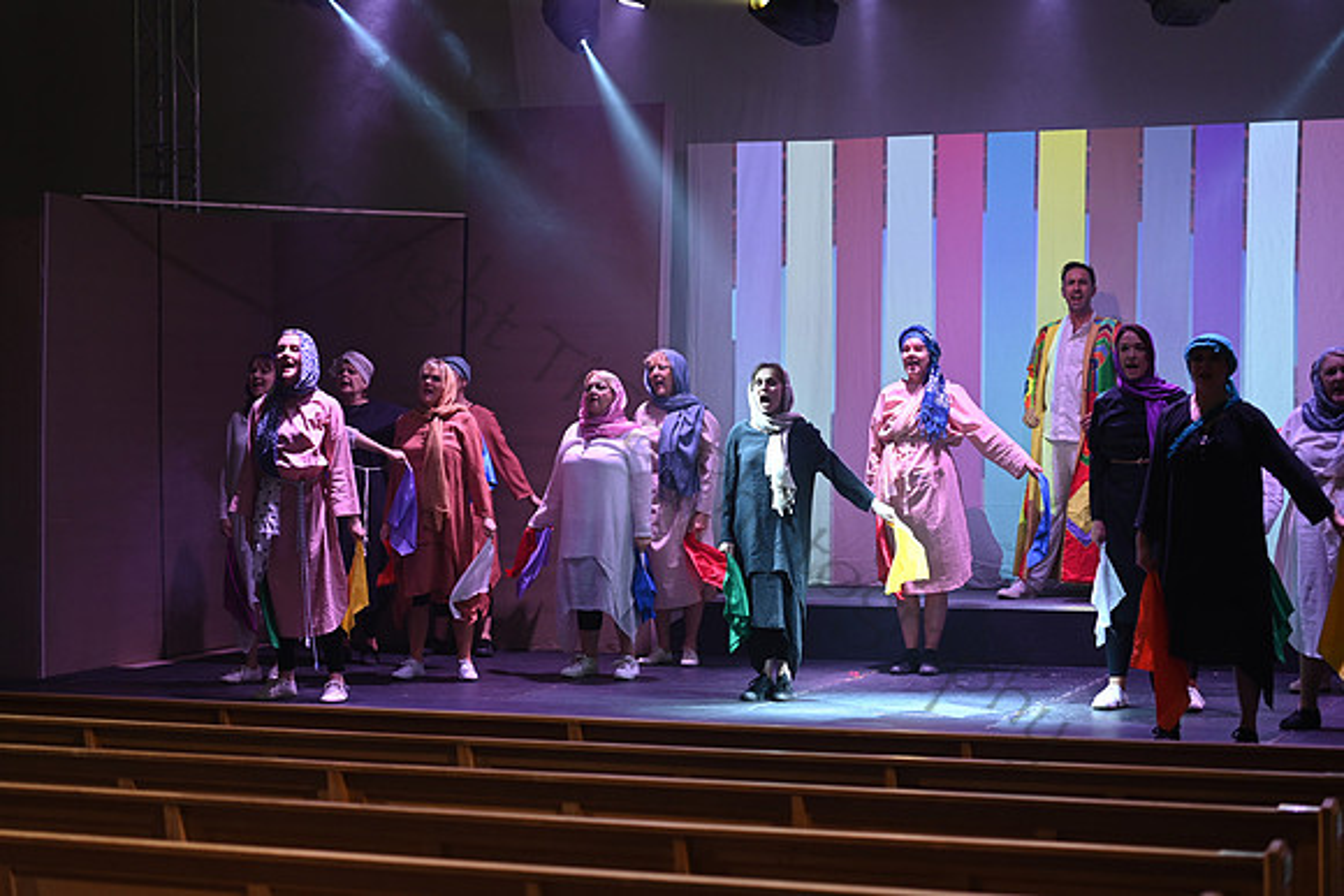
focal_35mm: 70
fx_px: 2614
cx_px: 672
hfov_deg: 28.8
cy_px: 448
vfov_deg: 19.5
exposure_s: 1/125
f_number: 2.8
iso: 640
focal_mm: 70
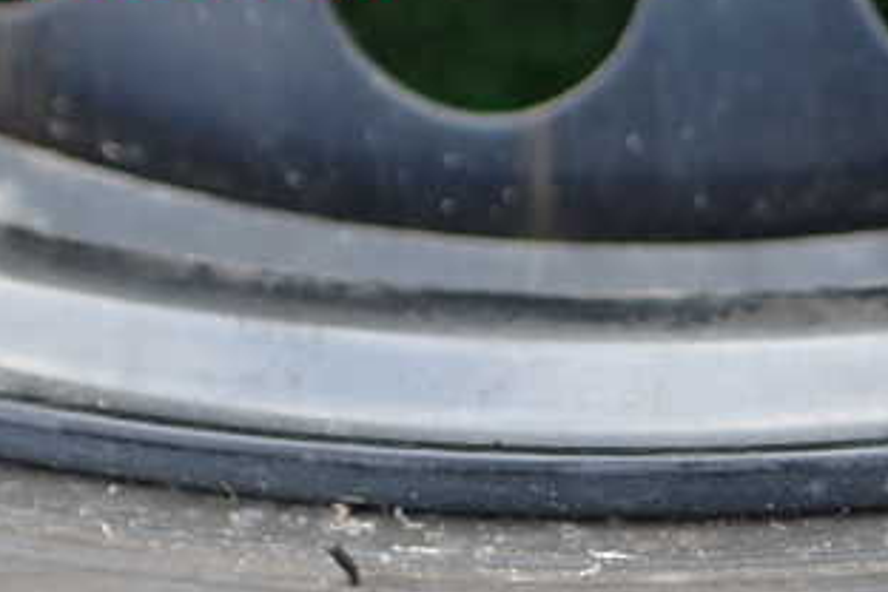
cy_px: 575
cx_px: 706
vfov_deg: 21.9
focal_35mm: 60
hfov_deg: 32.5
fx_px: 1480
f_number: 2.3
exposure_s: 1/125
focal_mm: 5.4
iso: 125
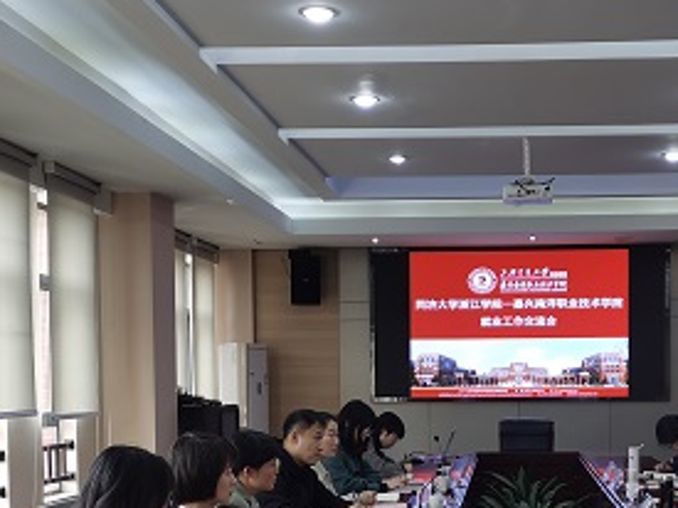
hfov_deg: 32.4
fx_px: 1155
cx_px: 451
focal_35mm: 59
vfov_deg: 24.3
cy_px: 423
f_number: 1.8
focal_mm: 5.58
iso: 80
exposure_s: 1/100
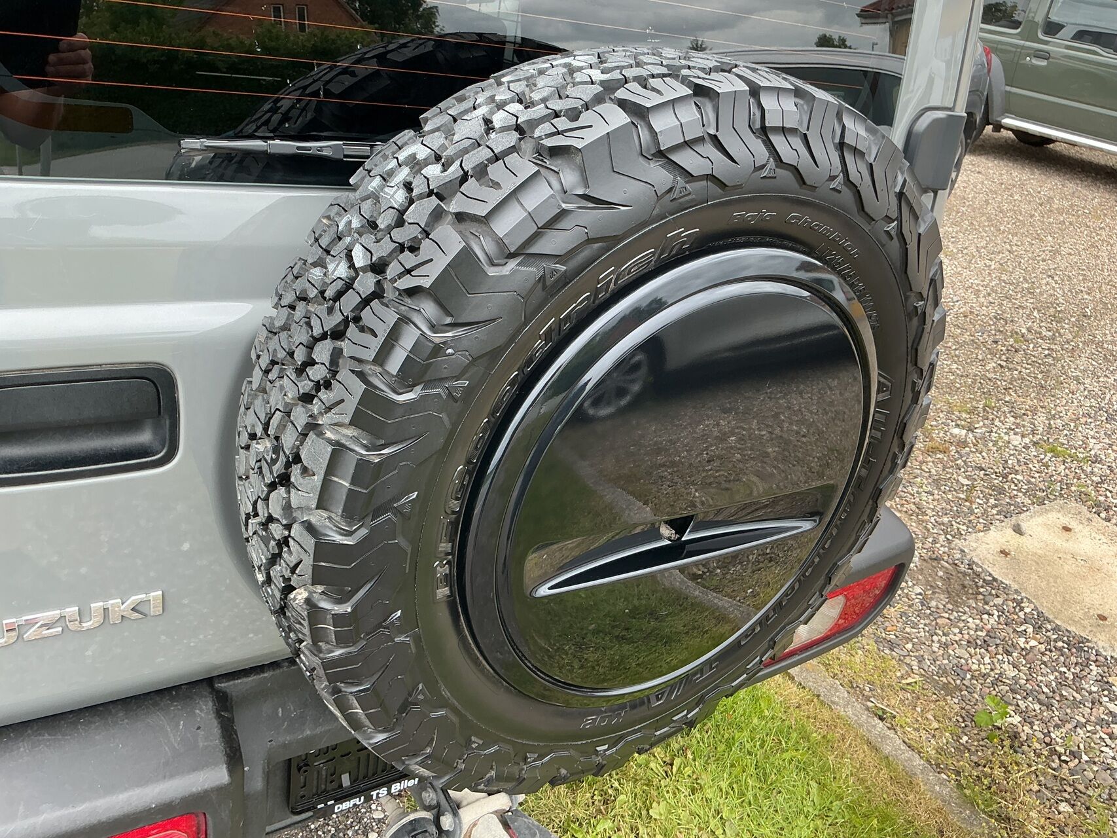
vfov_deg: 48.2
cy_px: 419
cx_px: 558
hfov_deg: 61.7
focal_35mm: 29
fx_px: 936
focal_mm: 3
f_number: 1.8
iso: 16
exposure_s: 1/137
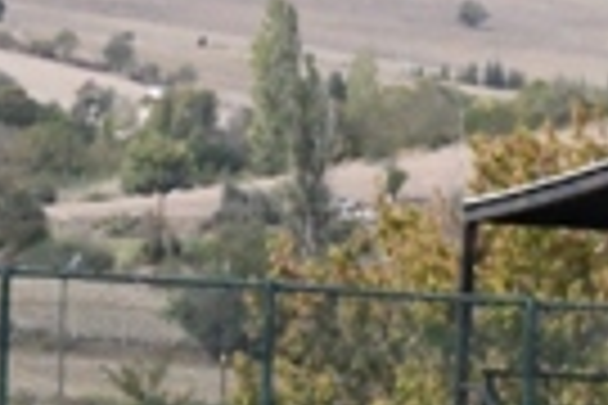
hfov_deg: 3.0
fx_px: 11399
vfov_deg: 2.0
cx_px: 919
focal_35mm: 675
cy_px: 893
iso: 16000
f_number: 16
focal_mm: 95
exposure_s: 1/4000
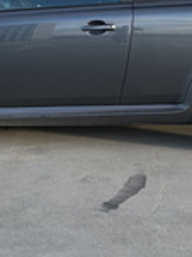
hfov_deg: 17.1
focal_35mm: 86
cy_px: -29
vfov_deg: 21.5
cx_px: 86
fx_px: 637
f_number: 1.5
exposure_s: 1/588
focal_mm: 5.7
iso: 50
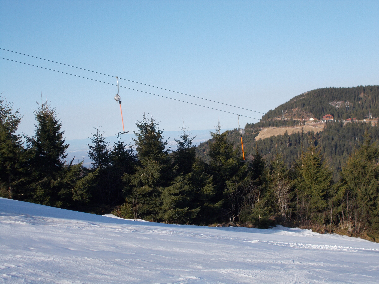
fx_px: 547
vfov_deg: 29.1
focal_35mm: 50
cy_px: 142
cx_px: 190
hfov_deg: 38.2
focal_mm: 9
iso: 80
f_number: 11.3
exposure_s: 1/80
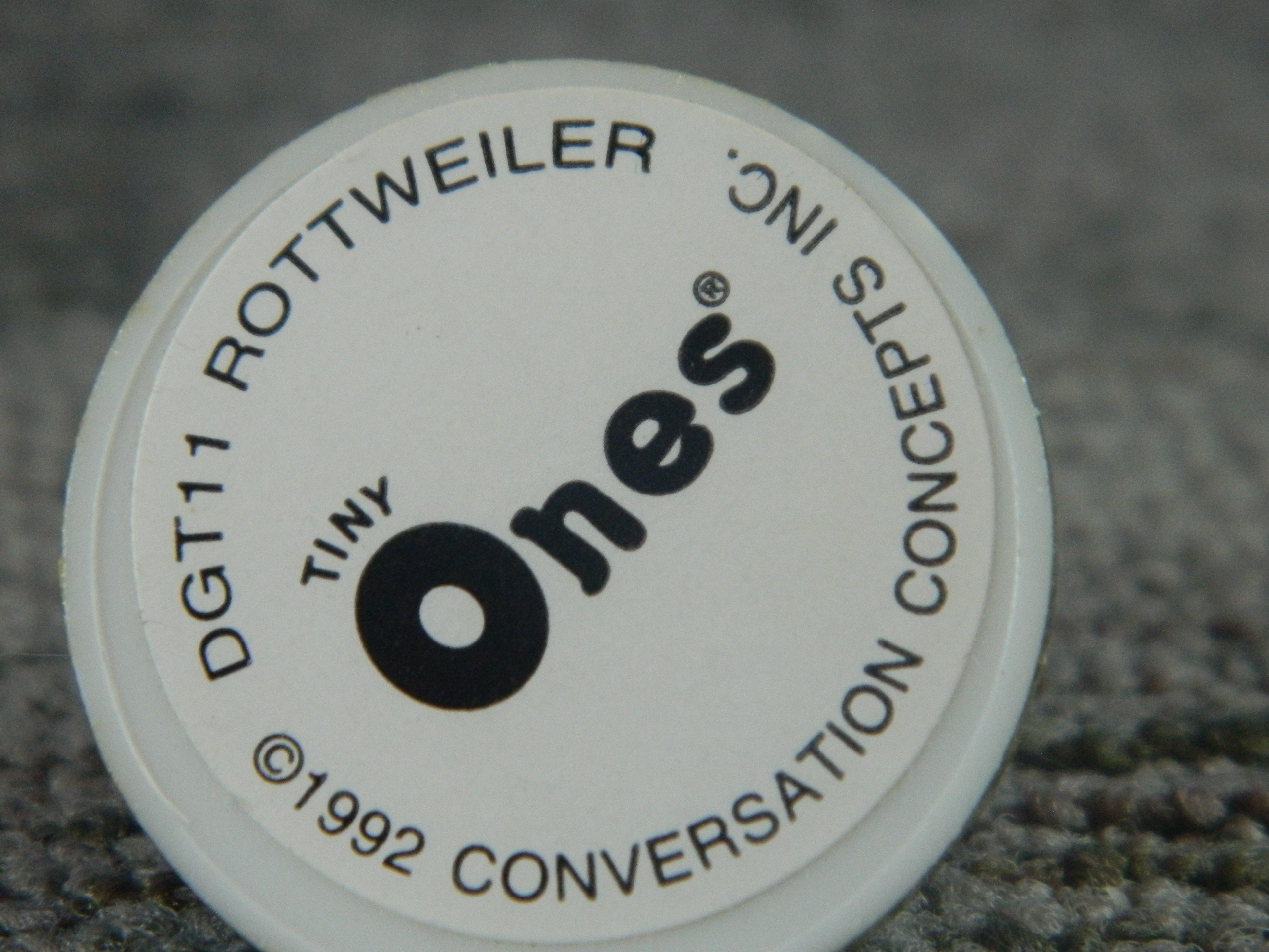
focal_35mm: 199
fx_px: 7296
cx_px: 576
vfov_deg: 7.5
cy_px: 468
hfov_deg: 9.9
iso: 400
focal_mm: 31.8
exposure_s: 1/30
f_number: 5.1
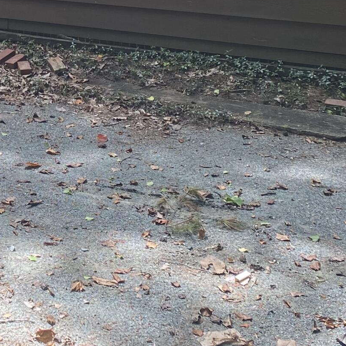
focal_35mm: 85
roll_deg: +2.9
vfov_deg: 18.8
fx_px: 961
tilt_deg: -4.1
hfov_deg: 19.5
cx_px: -45
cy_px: -113
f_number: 1.8
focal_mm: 4.25
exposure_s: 1/285
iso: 32
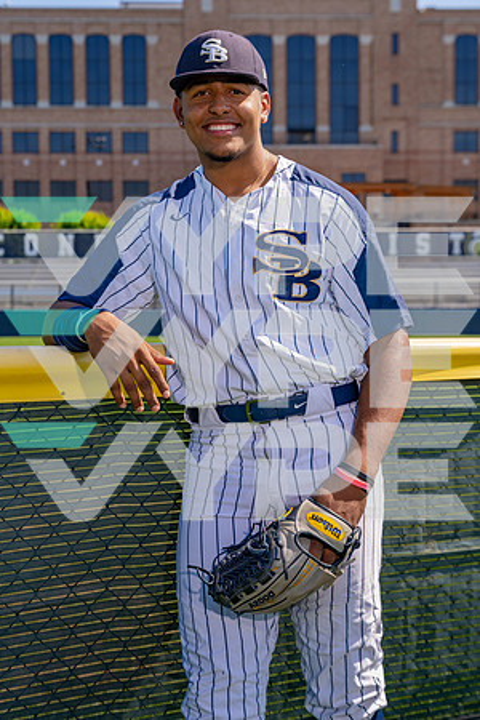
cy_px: 360
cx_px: 240
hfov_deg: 25.5
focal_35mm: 53
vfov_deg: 37.5
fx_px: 1060
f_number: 5
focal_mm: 53
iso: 100
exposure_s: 1/500
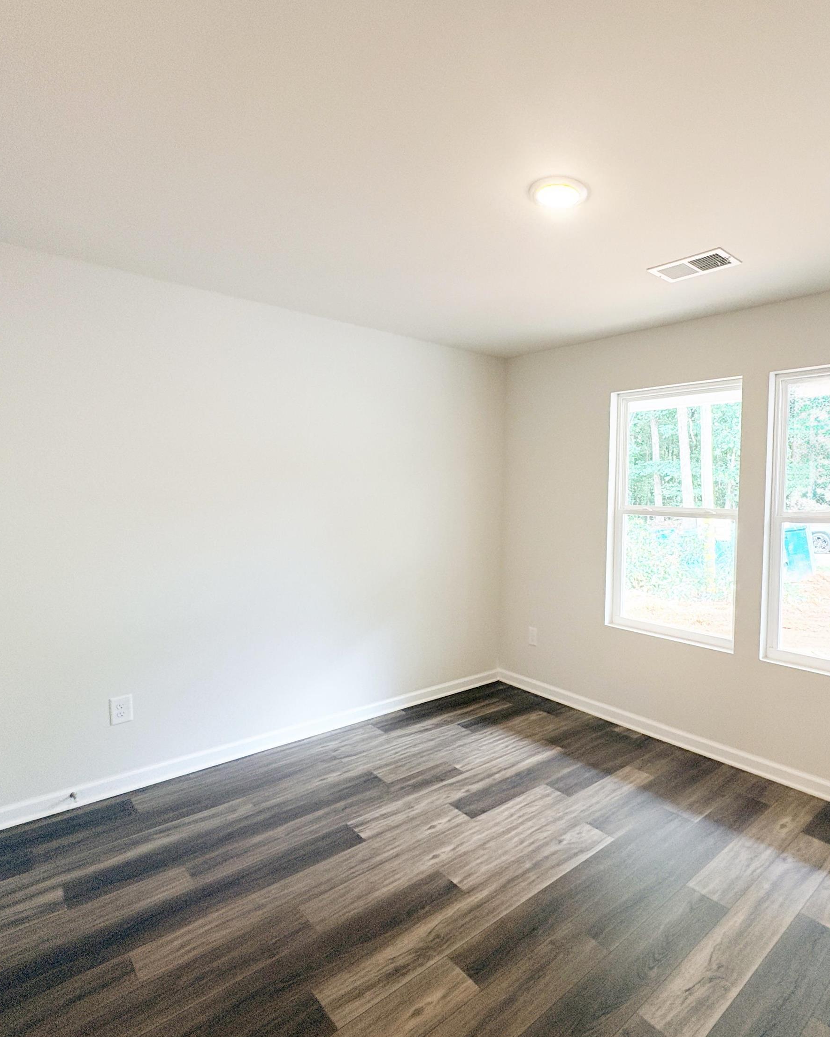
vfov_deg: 83.3
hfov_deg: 68.9
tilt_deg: -0.7
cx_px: 551
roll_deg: -0.8
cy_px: 508
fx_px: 583
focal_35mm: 19
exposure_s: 1/123
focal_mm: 2.22
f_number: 2.2
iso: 125
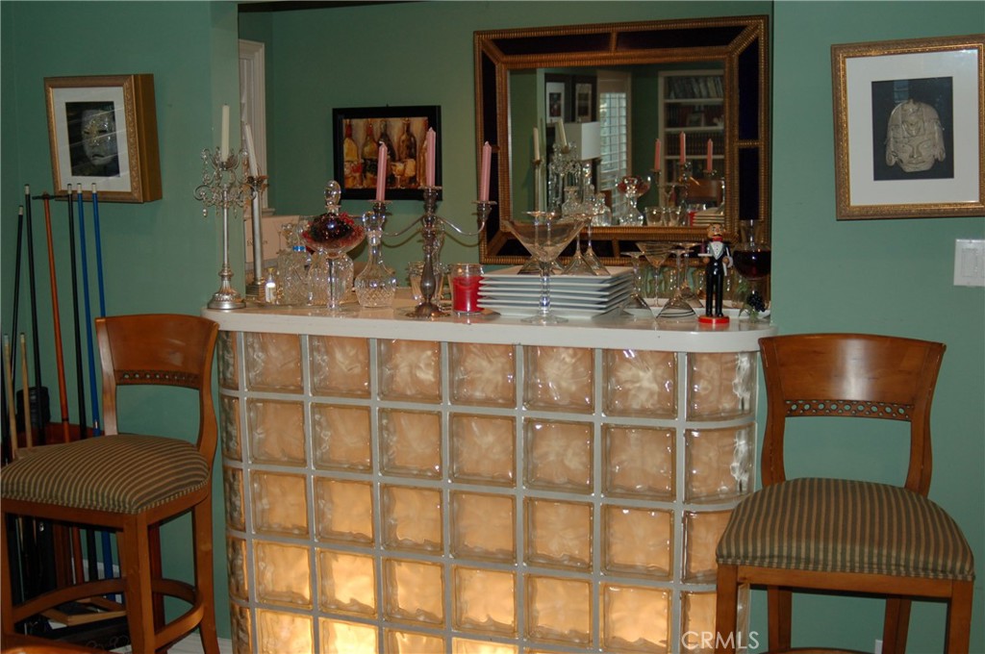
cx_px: 492
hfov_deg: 46.5
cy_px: 327
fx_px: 1148
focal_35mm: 42
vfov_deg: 31.8
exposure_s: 1/60
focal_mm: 28
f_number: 3.3
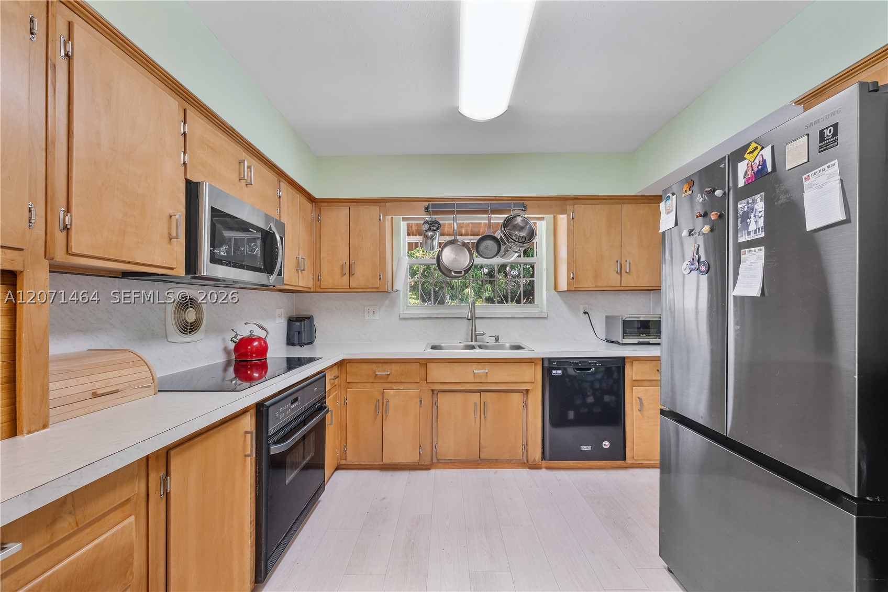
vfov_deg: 81.2
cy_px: 296
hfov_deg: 104.2
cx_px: 444
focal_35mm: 14
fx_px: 345
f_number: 8
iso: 320
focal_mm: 14
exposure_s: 1/20
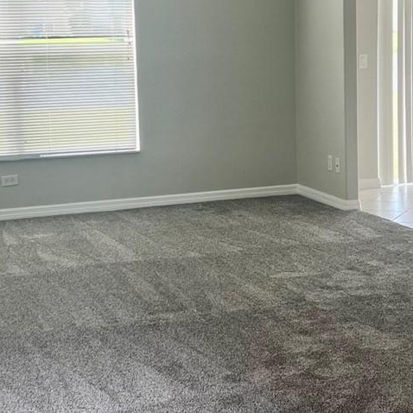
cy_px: 124
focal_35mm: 77
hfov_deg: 22.4
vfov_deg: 22.3
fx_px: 1039
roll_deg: +0.9
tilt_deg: -5.7
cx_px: 266
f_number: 1.5
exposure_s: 1/127
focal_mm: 5.7
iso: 64
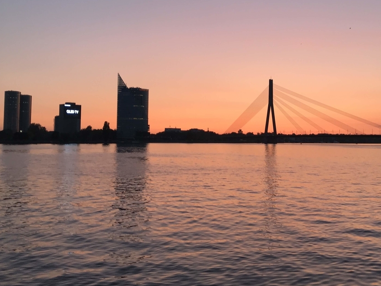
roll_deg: -0.5
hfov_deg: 46.3
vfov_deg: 35.9
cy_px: 121
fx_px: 440
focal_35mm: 40
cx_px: 245
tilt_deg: +2.8
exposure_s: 1/50
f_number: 1.8
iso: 25
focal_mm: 3.99
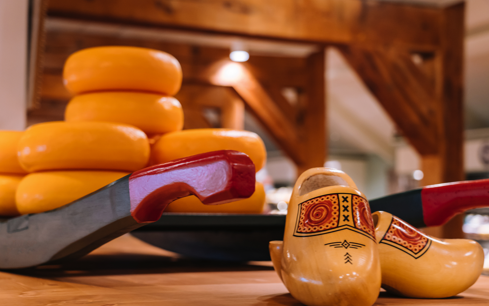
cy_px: 160
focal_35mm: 59
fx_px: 786
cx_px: 241
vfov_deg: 22.0
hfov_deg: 34.5
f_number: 4
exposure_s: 1/25
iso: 1600
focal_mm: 57
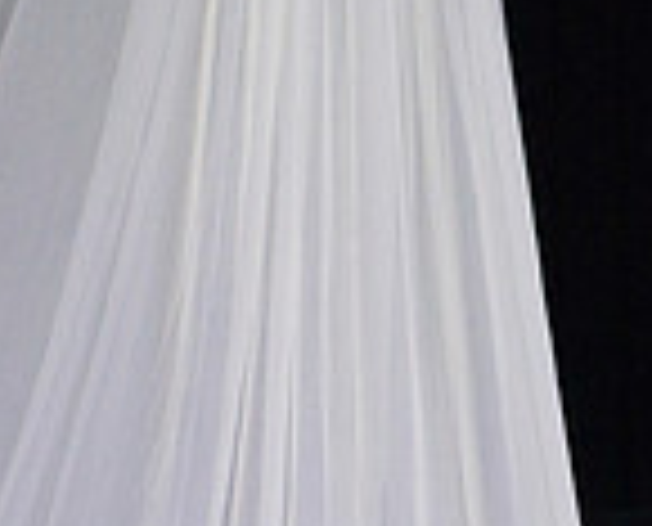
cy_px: 1096
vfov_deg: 4.3
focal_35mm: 358
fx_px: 6932
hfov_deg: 5.4
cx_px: 443
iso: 4000
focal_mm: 70
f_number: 5
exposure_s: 1/160
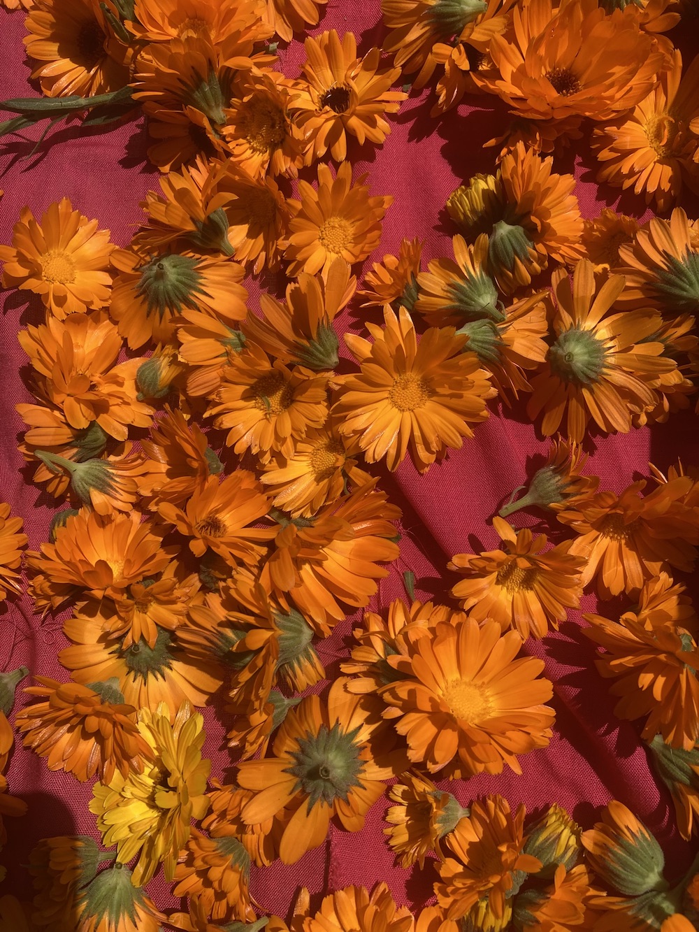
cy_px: 466
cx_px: 350
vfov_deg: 63.4
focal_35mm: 28
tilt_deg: -69.1
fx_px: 754
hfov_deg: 49.8
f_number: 1.8
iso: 25
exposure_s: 1/3472
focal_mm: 3.99
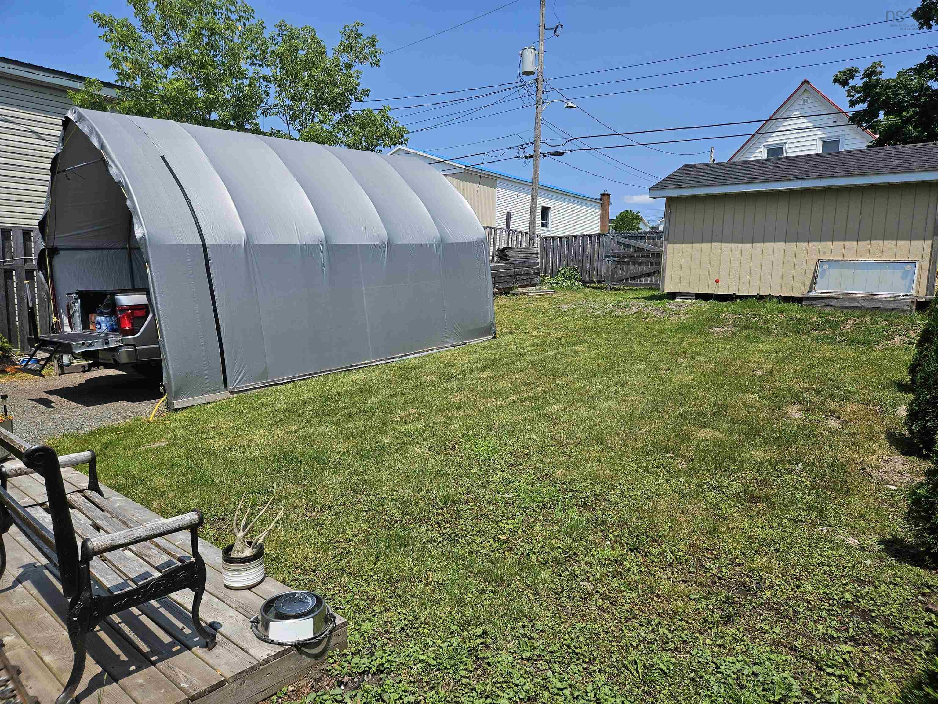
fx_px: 623
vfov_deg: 58.9
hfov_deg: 73.9
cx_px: 469
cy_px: 352
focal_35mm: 23
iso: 25
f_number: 1.8
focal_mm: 5.4
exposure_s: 1/2628
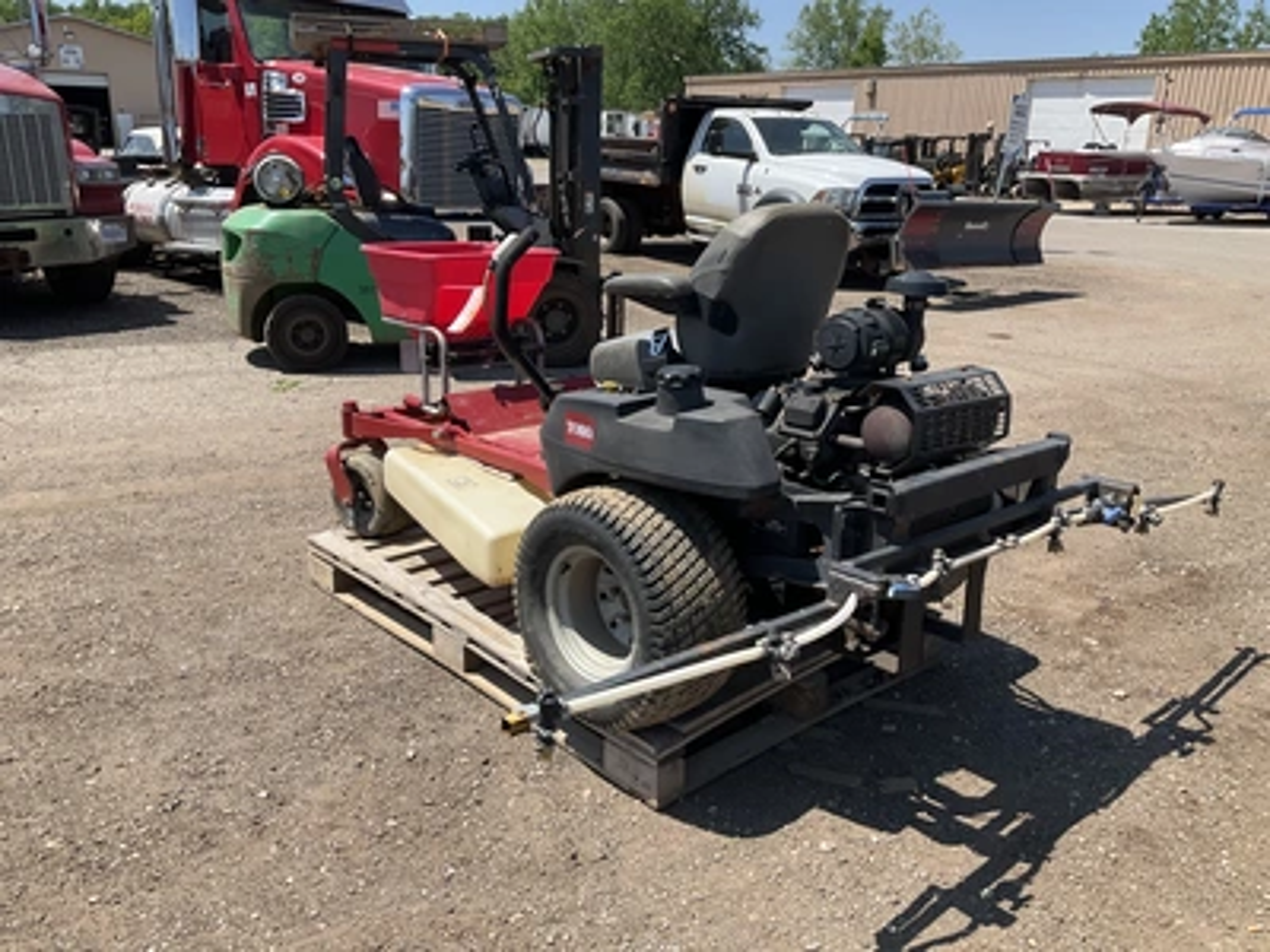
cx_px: 635
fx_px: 1064
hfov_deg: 61.7
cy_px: 476
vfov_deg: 48.2
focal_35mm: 29
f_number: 1.8
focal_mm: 3
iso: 25
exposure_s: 1/1342
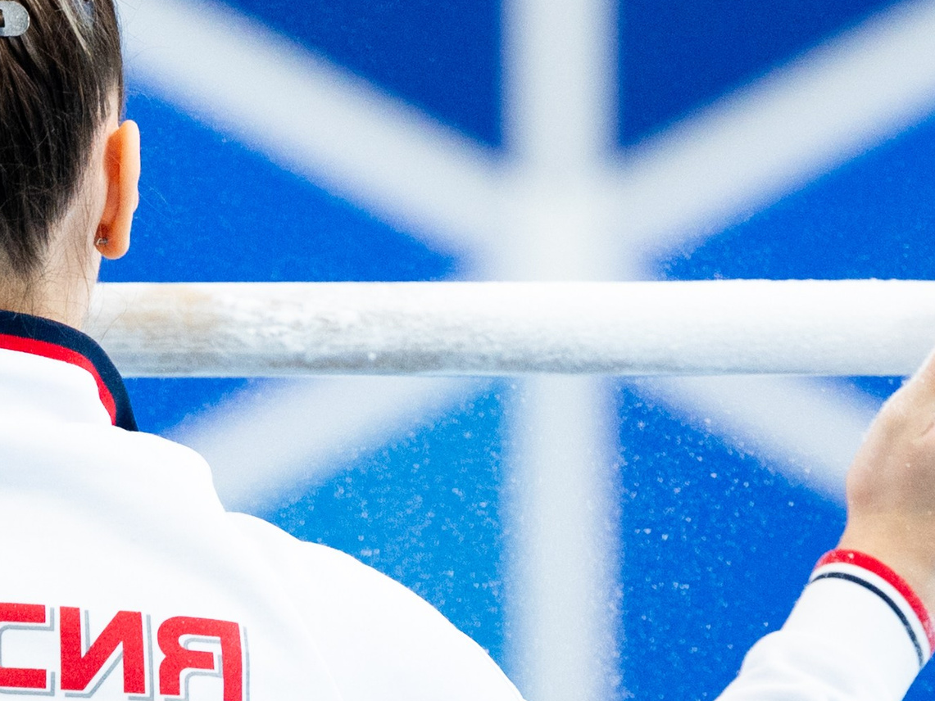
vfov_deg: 1.7
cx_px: 129
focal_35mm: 868
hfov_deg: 2.3
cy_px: 368
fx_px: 23448
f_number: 2.8
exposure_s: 1/1000
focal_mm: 200
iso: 2000
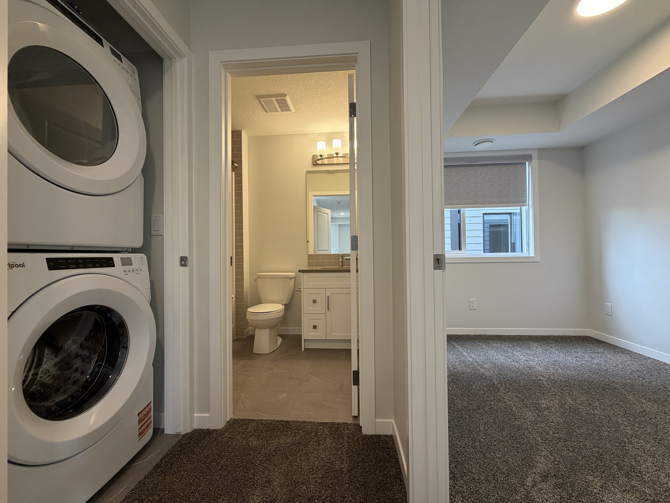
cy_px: 252
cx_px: 335
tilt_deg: +0.2
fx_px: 271
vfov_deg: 85.7
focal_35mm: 14
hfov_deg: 102.1
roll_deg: +0.8
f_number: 2.2
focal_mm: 2.22
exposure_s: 1/120
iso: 250
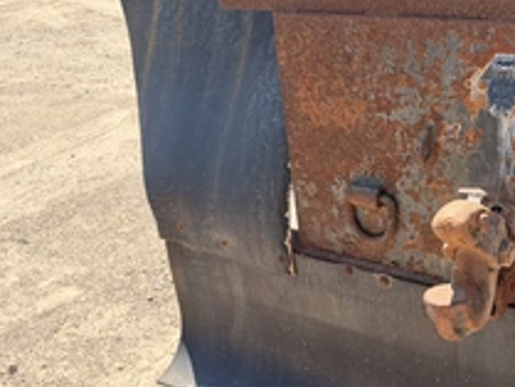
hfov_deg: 40.4
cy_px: 291
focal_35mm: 46
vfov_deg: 31.0
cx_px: 365
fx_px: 685
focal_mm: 6.76
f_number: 1.78
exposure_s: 1/2110
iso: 100
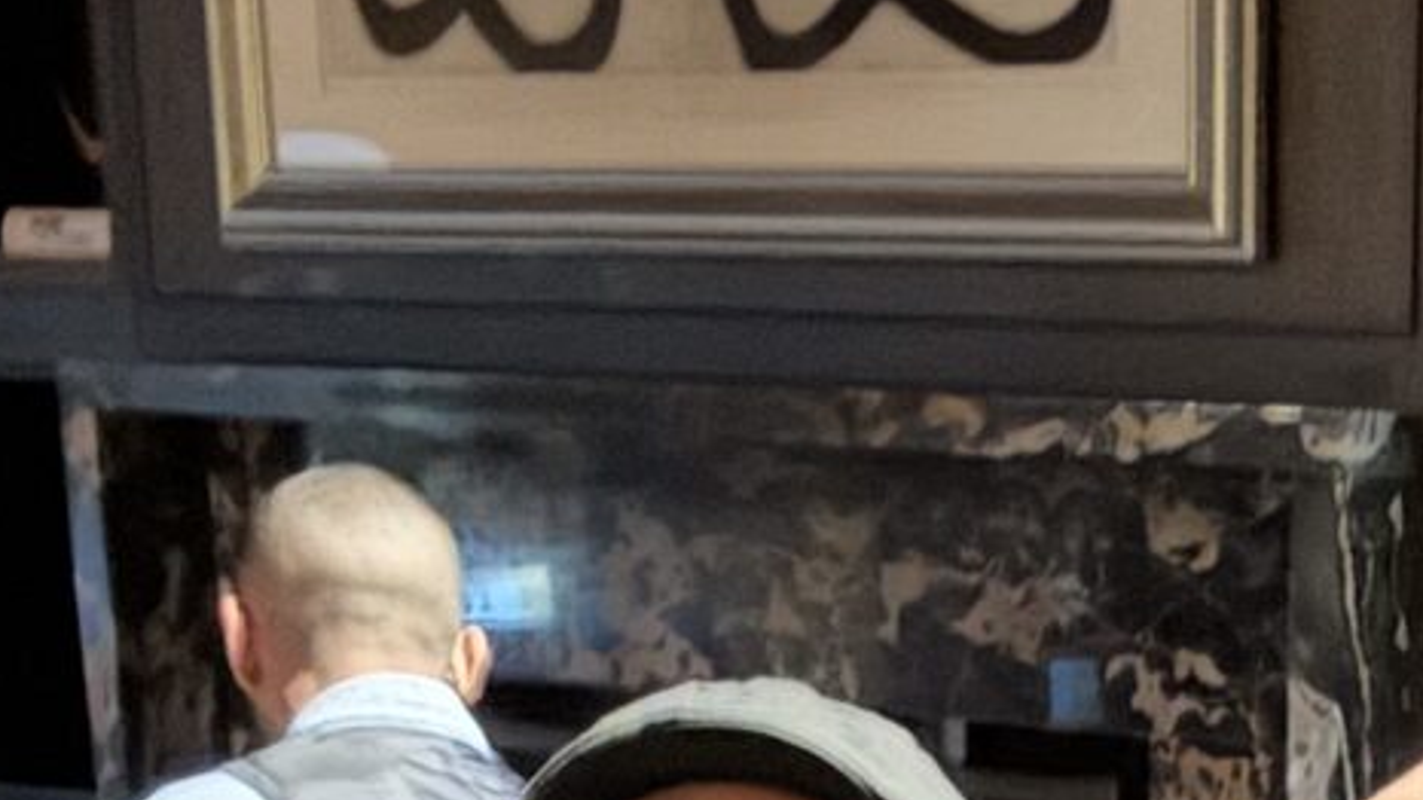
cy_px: 1603
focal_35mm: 86
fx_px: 3245
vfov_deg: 12.4
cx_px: 1524
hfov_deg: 23.4
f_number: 1.9
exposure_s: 1/8
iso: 800
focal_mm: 2.69
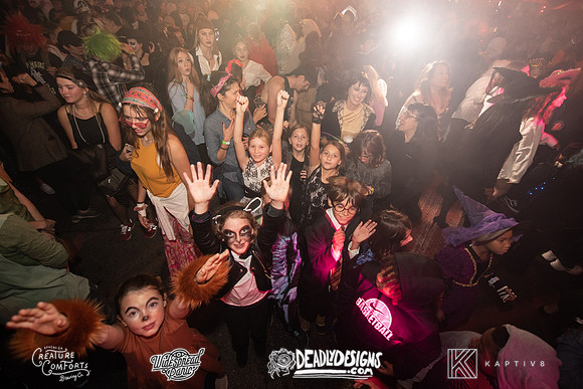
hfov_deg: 96.7
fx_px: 259
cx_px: 292
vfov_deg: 73.8
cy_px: 194
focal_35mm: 16
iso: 2000
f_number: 3.5
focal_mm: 16
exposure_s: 1/40
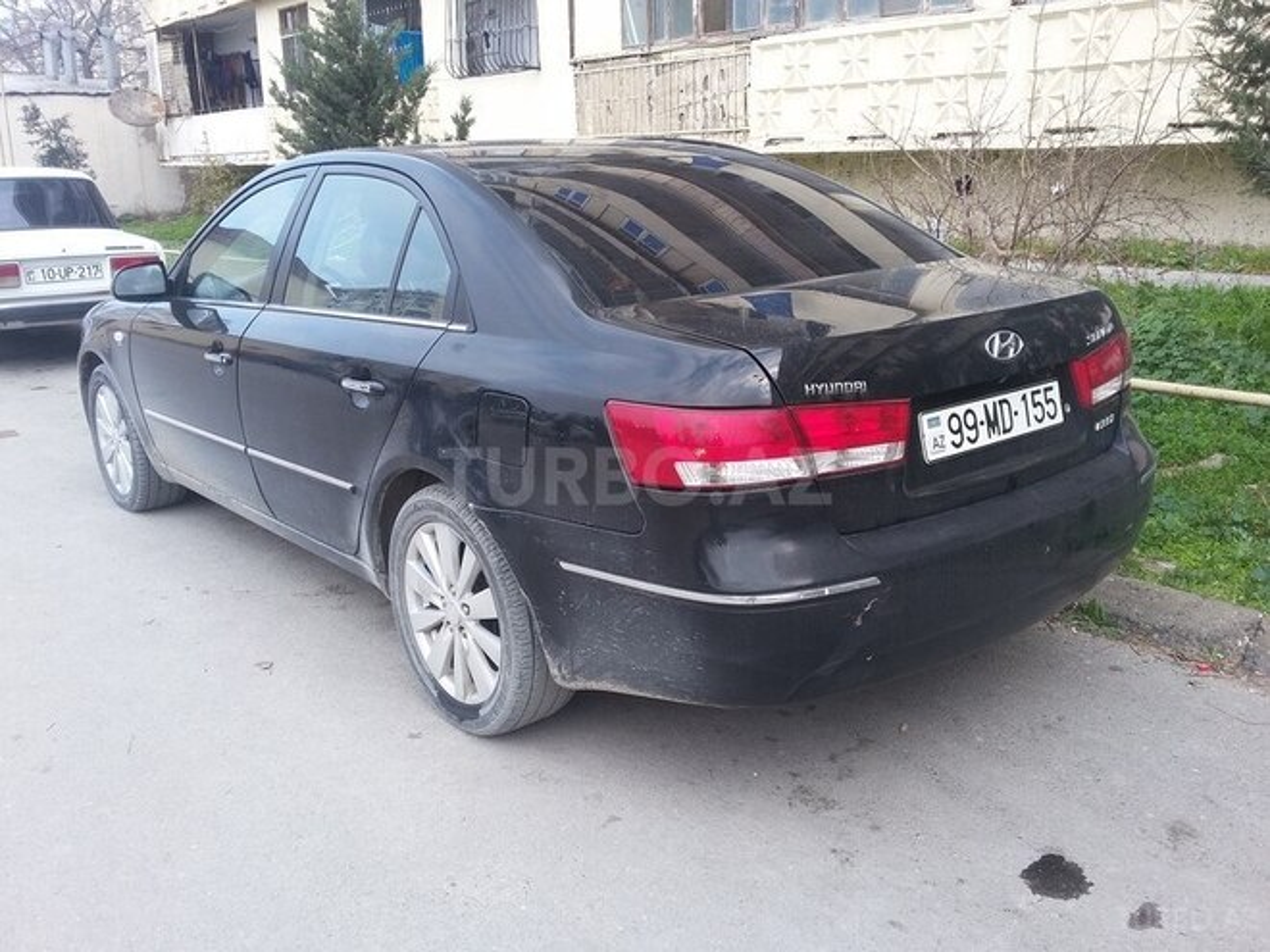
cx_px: 635
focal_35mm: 31
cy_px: 476
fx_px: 1137
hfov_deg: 58.4
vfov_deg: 45.4
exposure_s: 1/145
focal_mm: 3.3
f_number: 2.2
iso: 50
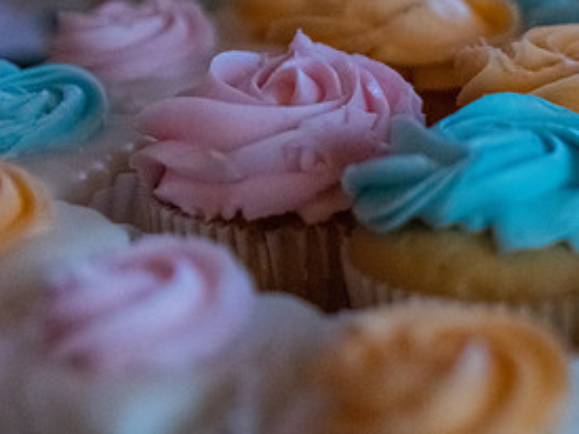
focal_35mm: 152
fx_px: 2541
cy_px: 134
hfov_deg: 12.8
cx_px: 606
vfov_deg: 9.7
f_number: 2.8
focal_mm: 50
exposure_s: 1/800
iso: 5000
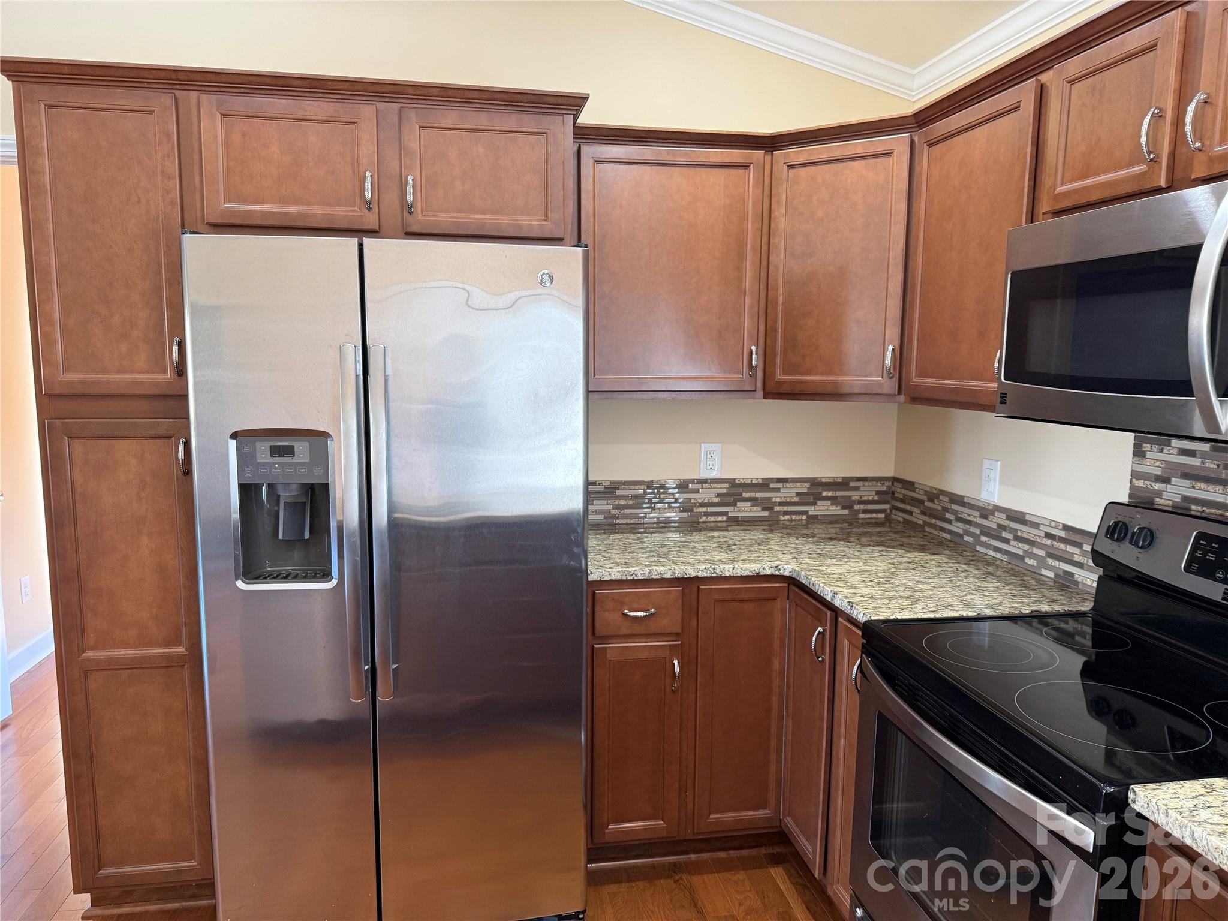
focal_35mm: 24
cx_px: 614
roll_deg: -0.5
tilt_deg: -6.8
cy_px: 460
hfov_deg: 71.6
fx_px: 851
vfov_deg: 56.8
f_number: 1.78
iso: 200
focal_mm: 6.76
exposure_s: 1/60
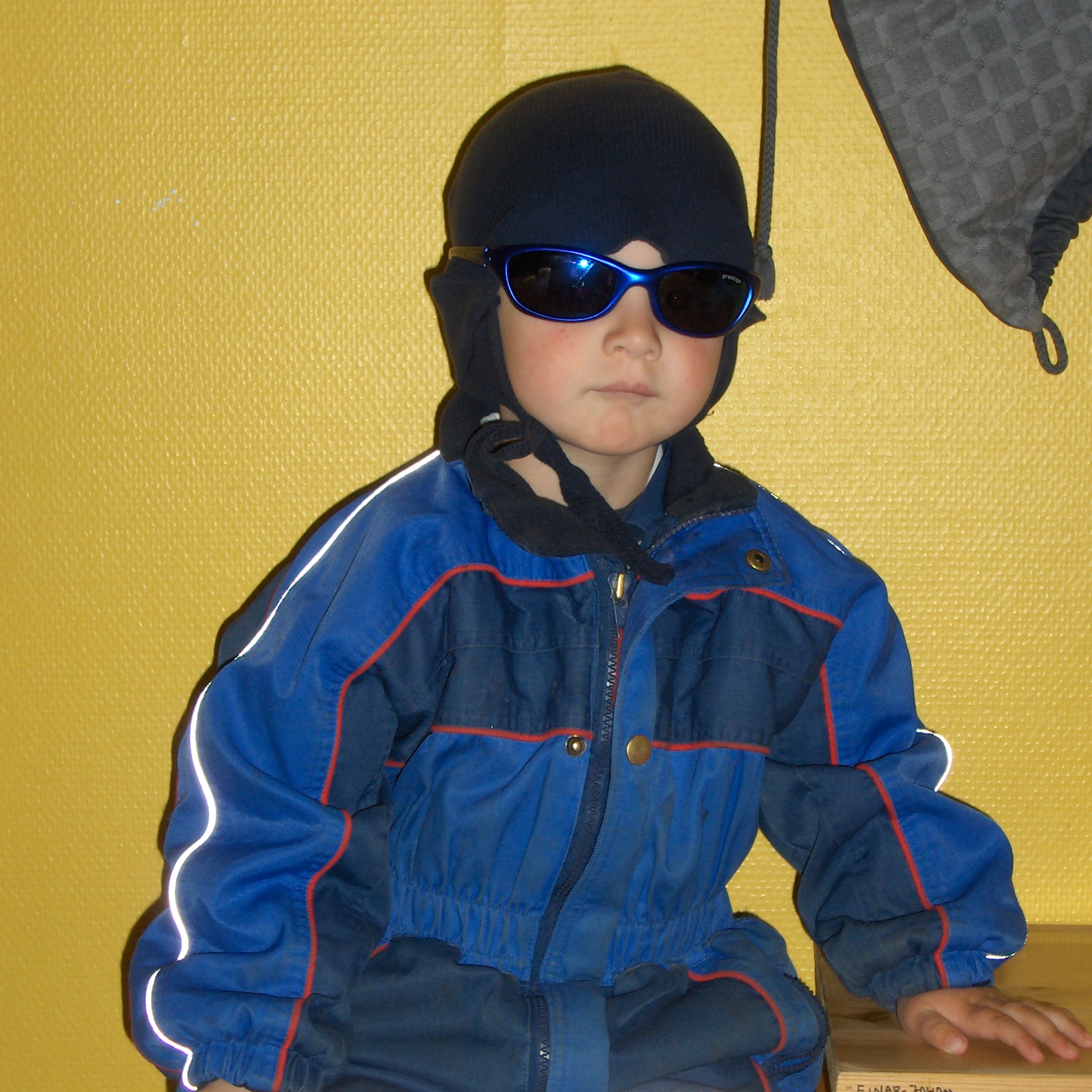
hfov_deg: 23.4
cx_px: 548
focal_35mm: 74
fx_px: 2641
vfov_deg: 23.3
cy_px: 652
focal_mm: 10.19
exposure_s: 1/90
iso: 100
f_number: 3.5
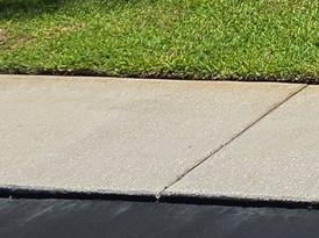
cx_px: 781
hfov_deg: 14.7
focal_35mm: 76
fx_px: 700
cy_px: -297
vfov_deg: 14.4
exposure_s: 1/2443
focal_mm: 2.2
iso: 32
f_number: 1.9
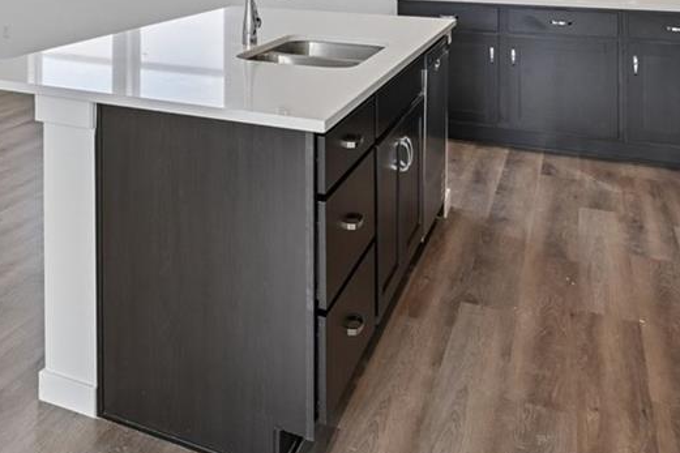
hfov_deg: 42.0
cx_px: 76
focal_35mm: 43
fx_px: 812
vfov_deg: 27.6
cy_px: -85
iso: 160
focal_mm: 14
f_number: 10
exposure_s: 1/15
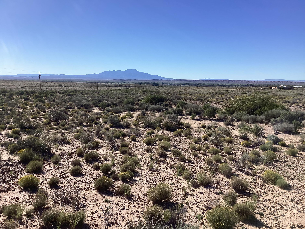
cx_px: 152
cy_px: 114
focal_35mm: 31
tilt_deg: -10.0
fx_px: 273
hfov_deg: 58.4
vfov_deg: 45.4
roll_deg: -2.3
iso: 25
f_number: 2.4
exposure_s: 1/2092
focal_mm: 3.3
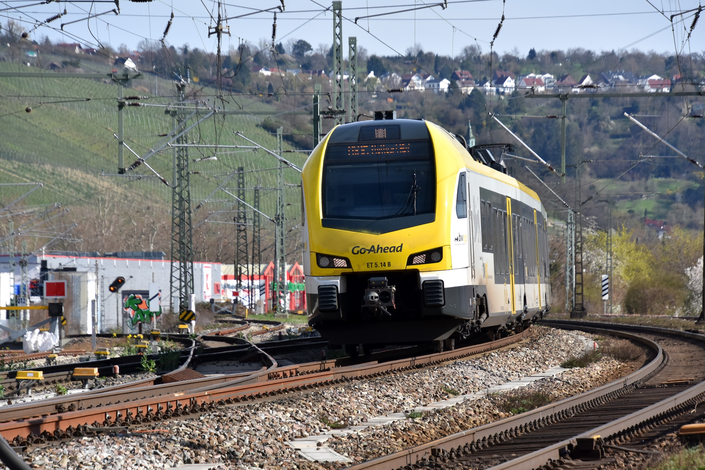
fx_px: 4553
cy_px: 235
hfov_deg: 8.9
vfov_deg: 5.9
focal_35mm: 232
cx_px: 352
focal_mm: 155
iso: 400
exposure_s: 1/1600
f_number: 6.3
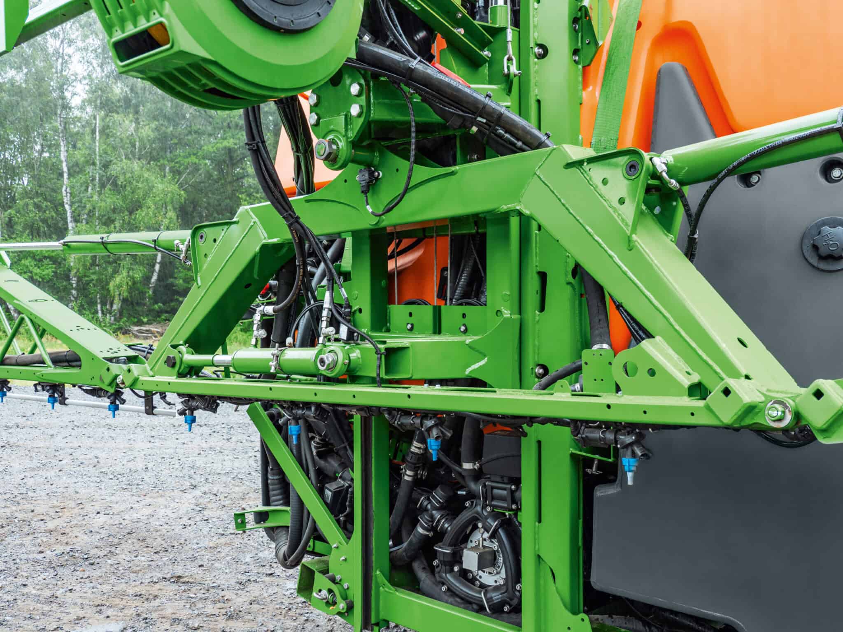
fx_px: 828
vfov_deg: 41.8
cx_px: 422
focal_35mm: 34
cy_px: 316
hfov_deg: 54.0
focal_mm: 17
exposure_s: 1/30
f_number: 4
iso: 200
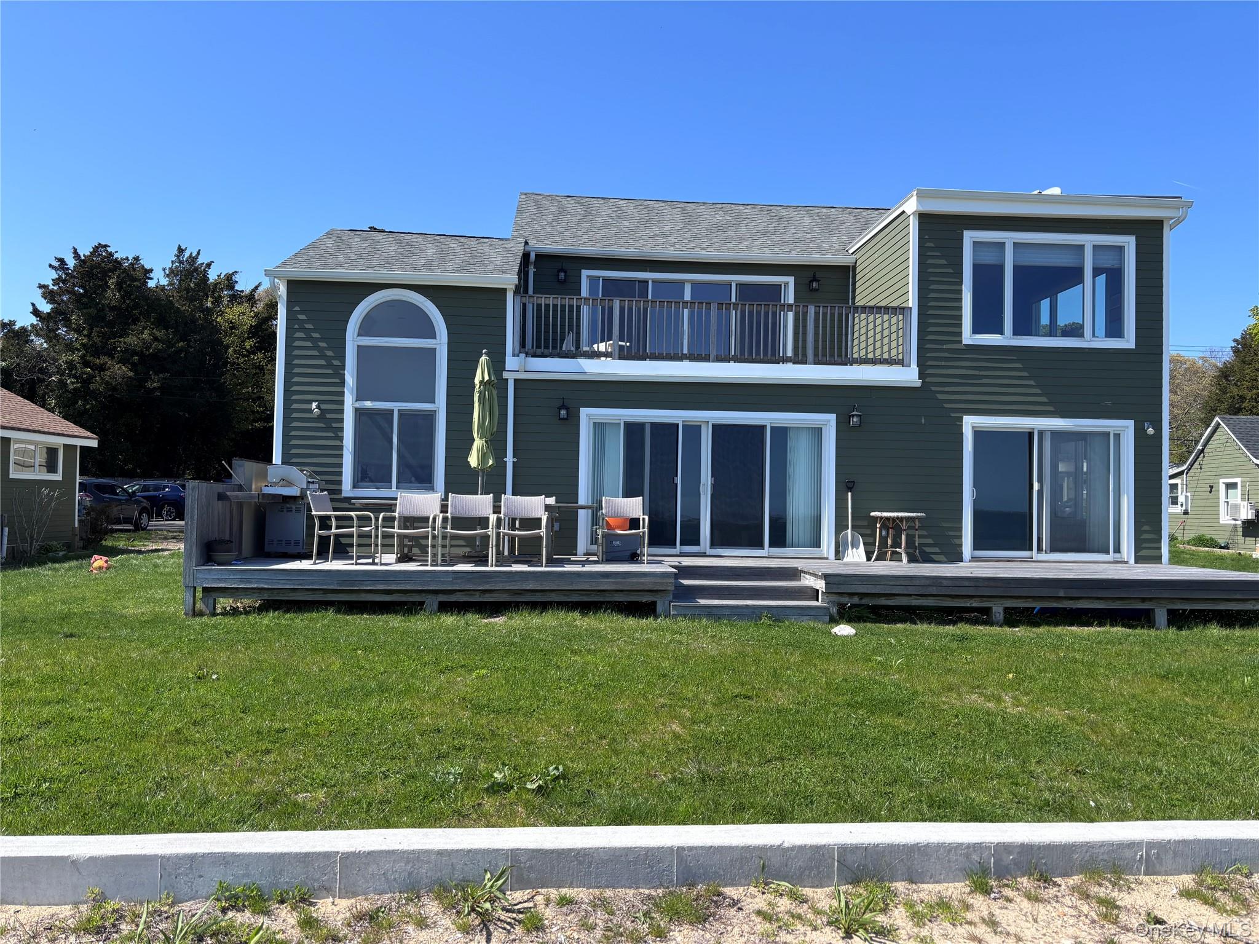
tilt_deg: +2.3
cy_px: 472
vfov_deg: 53.1
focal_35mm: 26
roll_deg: -0.7
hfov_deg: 67.3
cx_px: 630
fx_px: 946
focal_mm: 5.96
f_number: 1.6
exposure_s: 1/2193
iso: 50
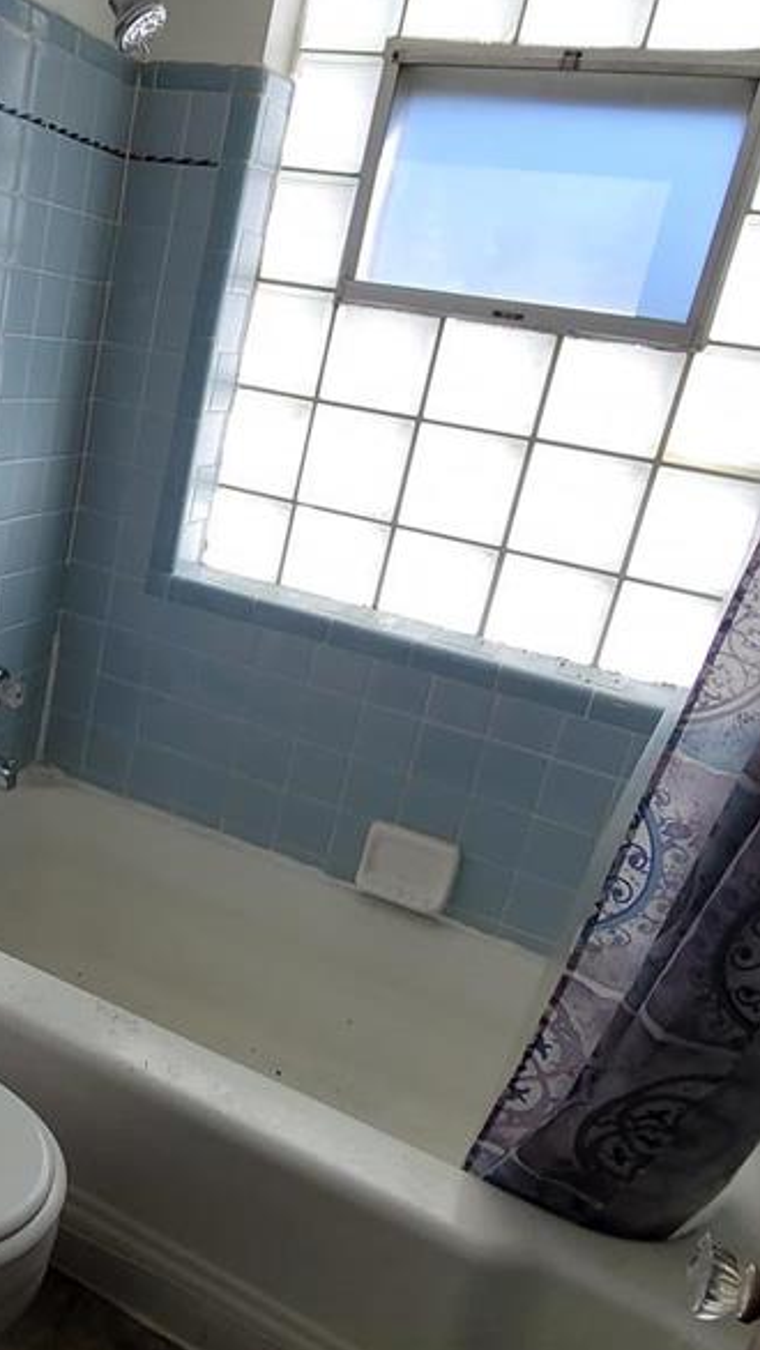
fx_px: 1038
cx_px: 64
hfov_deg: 37.4
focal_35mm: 29
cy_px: 631
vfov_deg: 66.0
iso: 50
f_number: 2.2
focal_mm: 2.2
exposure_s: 1/295
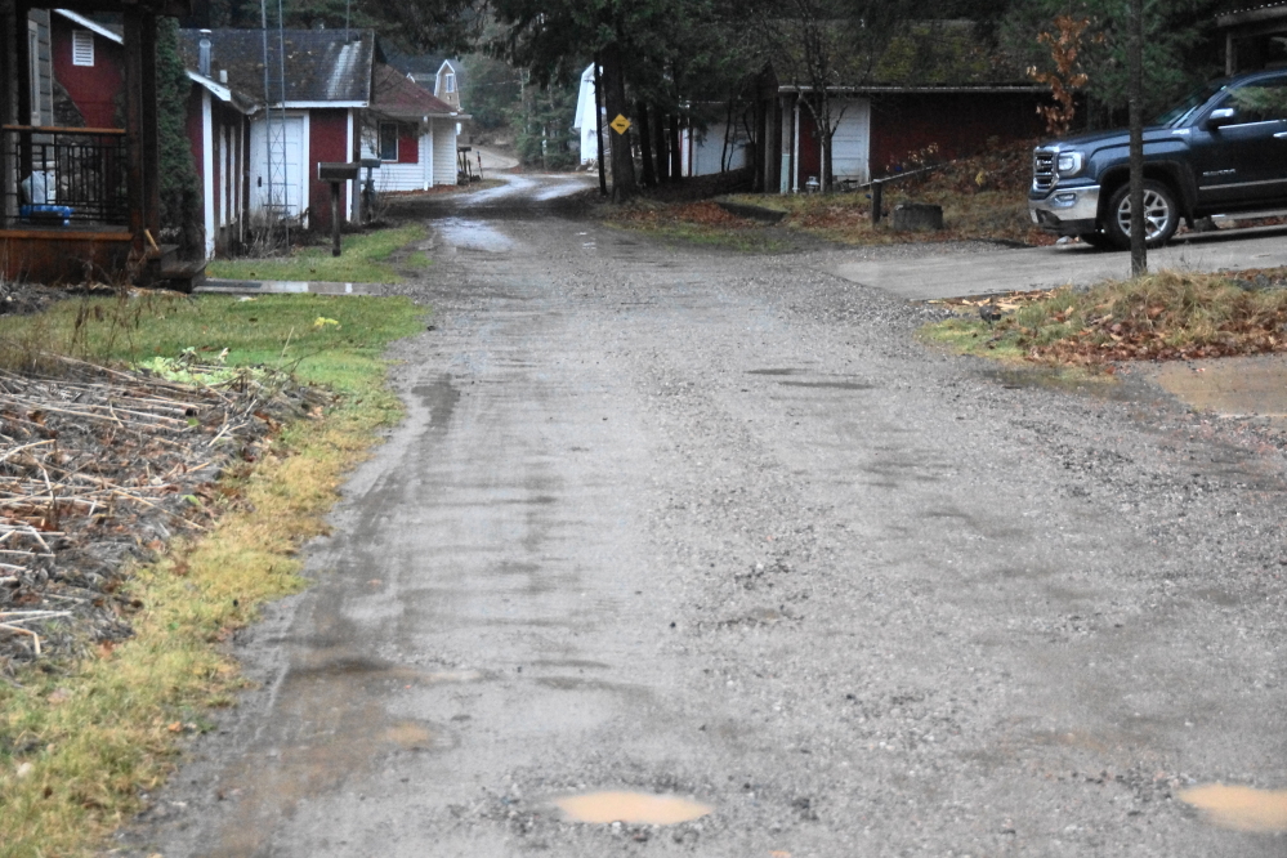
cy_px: 429
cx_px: 644
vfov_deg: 18.2
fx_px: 2681
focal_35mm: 75
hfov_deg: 27.0
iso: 1600
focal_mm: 50
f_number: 4.5
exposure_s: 1/40
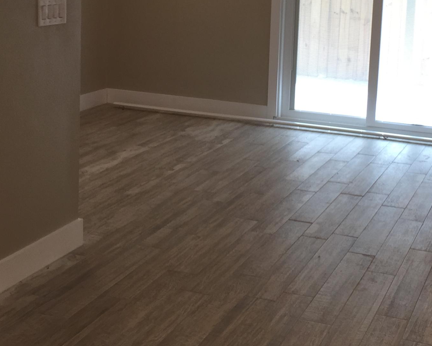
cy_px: 102
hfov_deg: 29.9
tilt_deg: -9.9
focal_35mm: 63
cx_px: 279
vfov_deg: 24.0
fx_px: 805
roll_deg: -2.6
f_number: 2.2
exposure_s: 1/60
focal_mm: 4.15
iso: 32
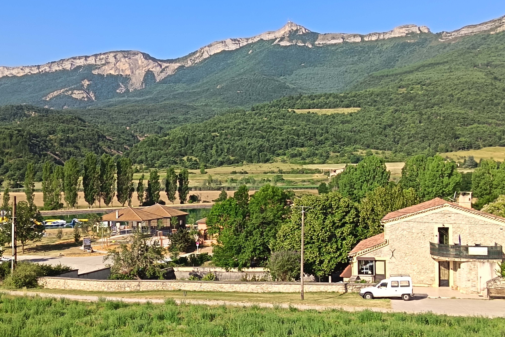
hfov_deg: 38.9
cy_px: 184
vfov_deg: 26.5
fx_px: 715
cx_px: 253
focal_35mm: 51
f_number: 1.75
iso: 100
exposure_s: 1/635
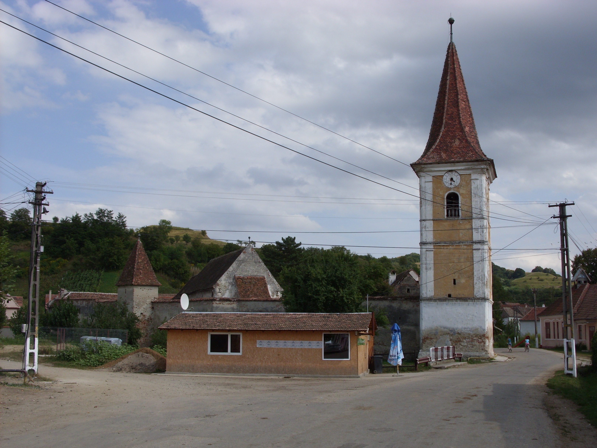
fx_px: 655
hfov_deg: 49.0
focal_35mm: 38
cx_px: 298
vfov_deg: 37.7
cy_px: 224
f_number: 4.9
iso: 50
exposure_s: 1/593
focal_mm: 6.3
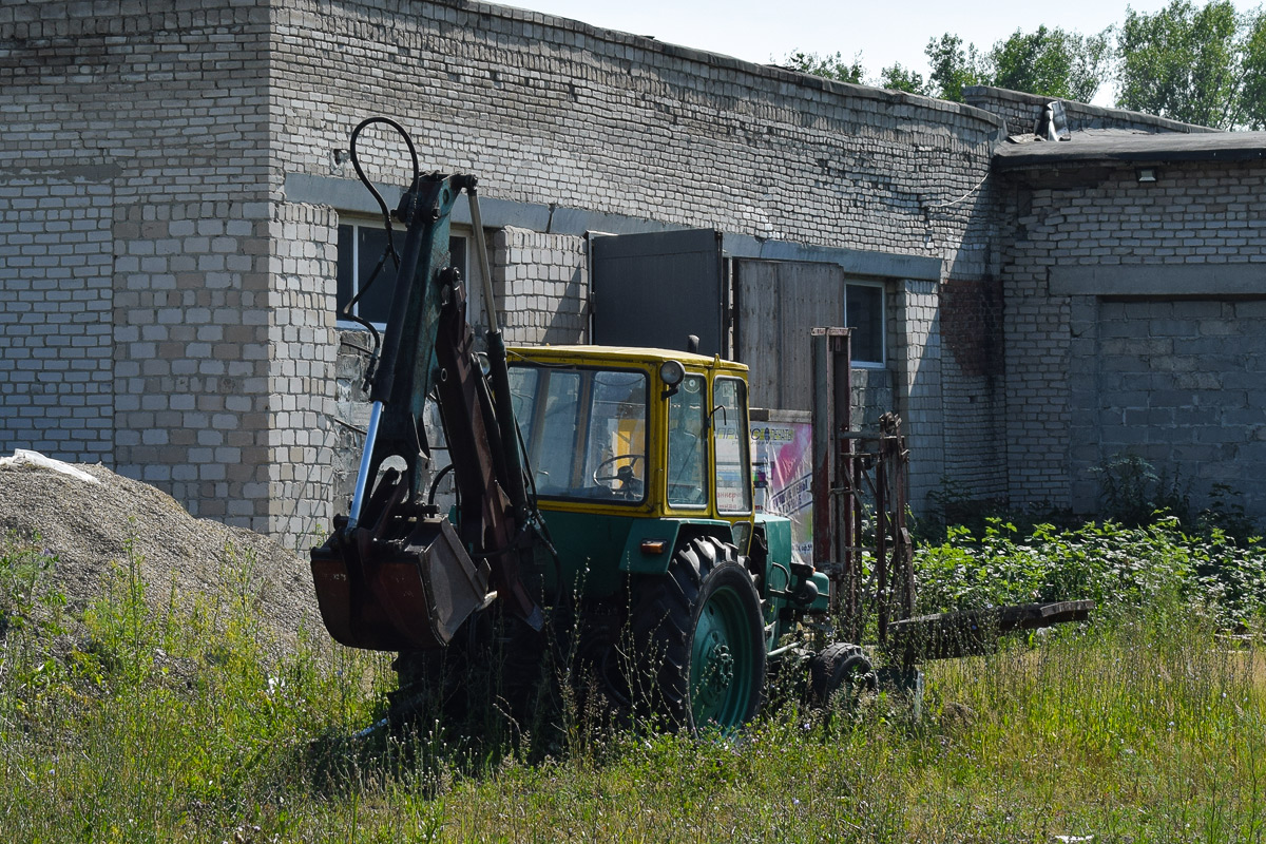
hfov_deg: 24.6
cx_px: 633
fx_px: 2901
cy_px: 422
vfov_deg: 16.6
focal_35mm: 82
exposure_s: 1/400
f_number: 10
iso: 200
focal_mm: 55
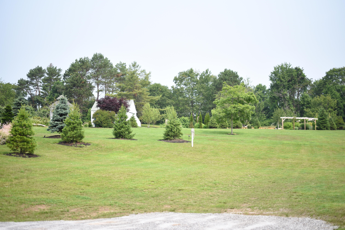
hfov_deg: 39.6
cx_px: 172
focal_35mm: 50
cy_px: 115
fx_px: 479
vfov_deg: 27.0
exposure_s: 1/2000
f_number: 1.8
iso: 100
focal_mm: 50
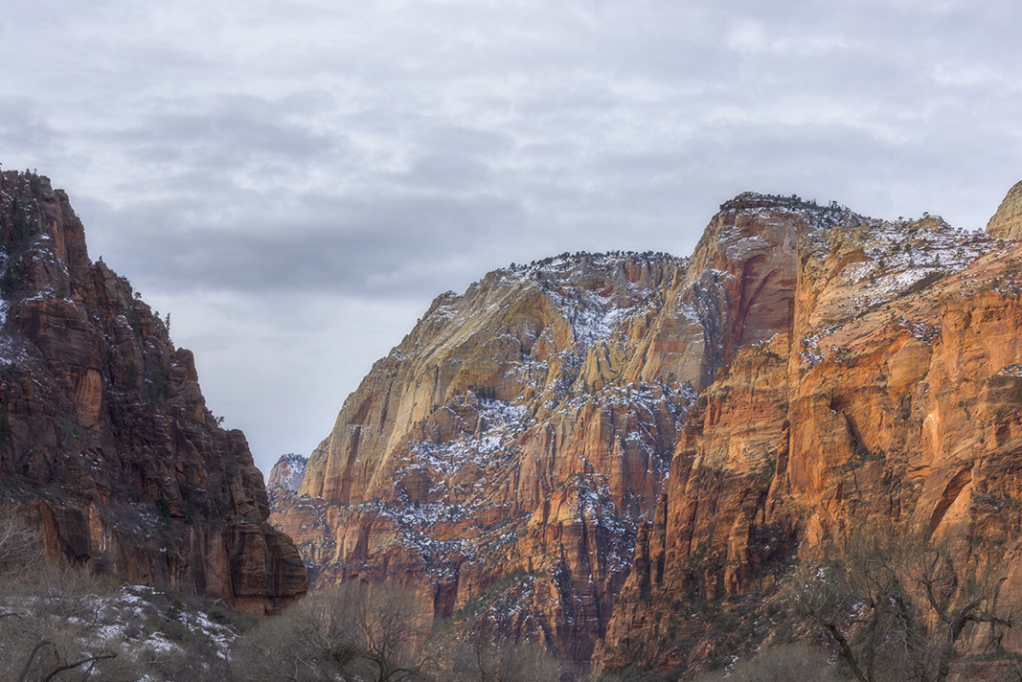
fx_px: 2130
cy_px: 511
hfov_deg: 27.0
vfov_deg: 18.1
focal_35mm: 75
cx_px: 575
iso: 100
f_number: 16
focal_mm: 50
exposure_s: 1/30
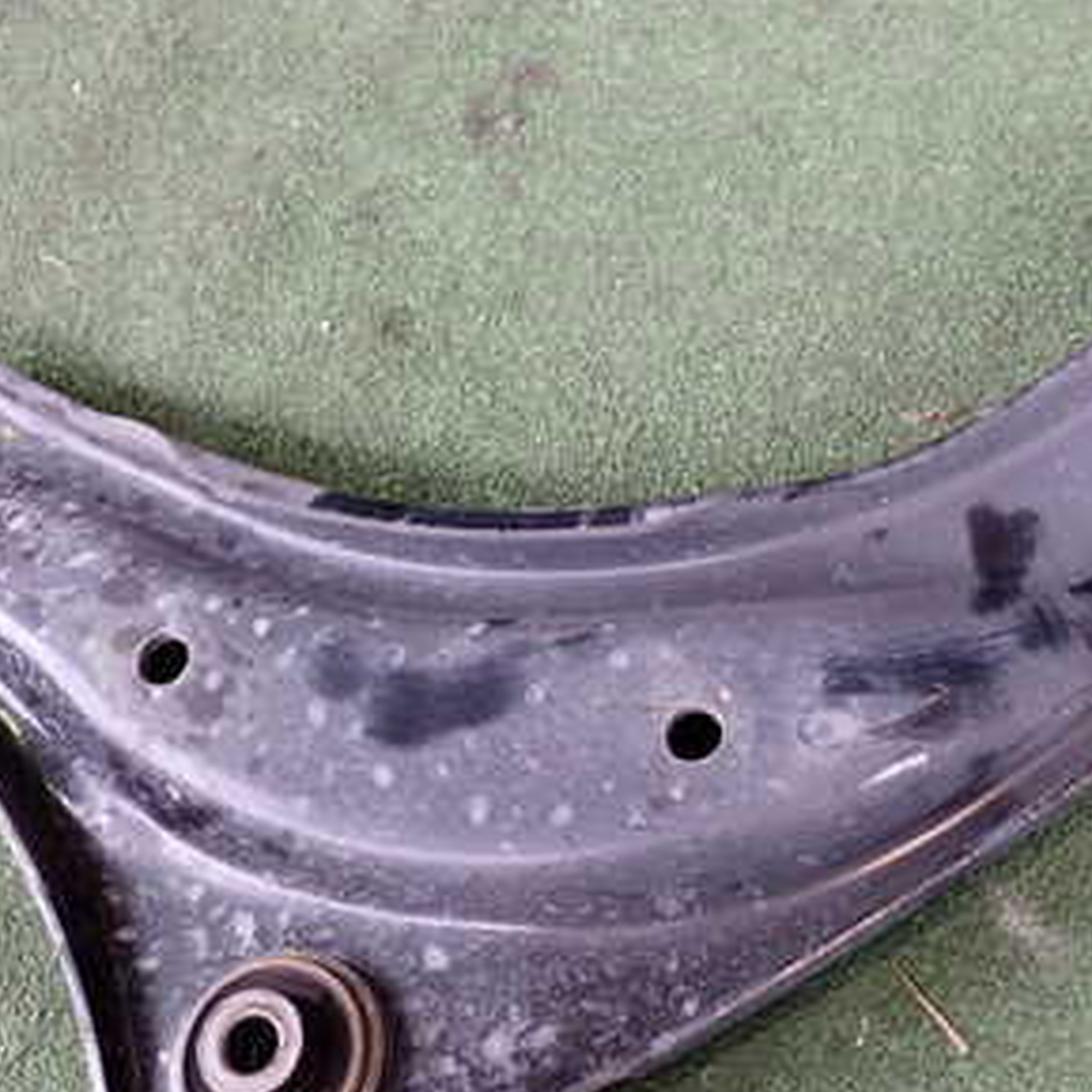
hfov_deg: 31.0
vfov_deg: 31.0
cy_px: 657
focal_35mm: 55
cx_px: 631
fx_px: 1963
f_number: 2.3
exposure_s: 1/60
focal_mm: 5.4
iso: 200
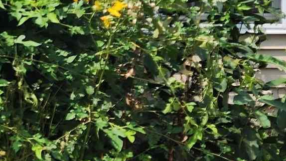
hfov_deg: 13.4
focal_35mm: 134
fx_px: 1016
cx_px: -311
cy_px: 22
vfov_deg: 9.0
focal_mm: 6.4
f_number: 1.8
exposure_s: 1/895
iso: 12
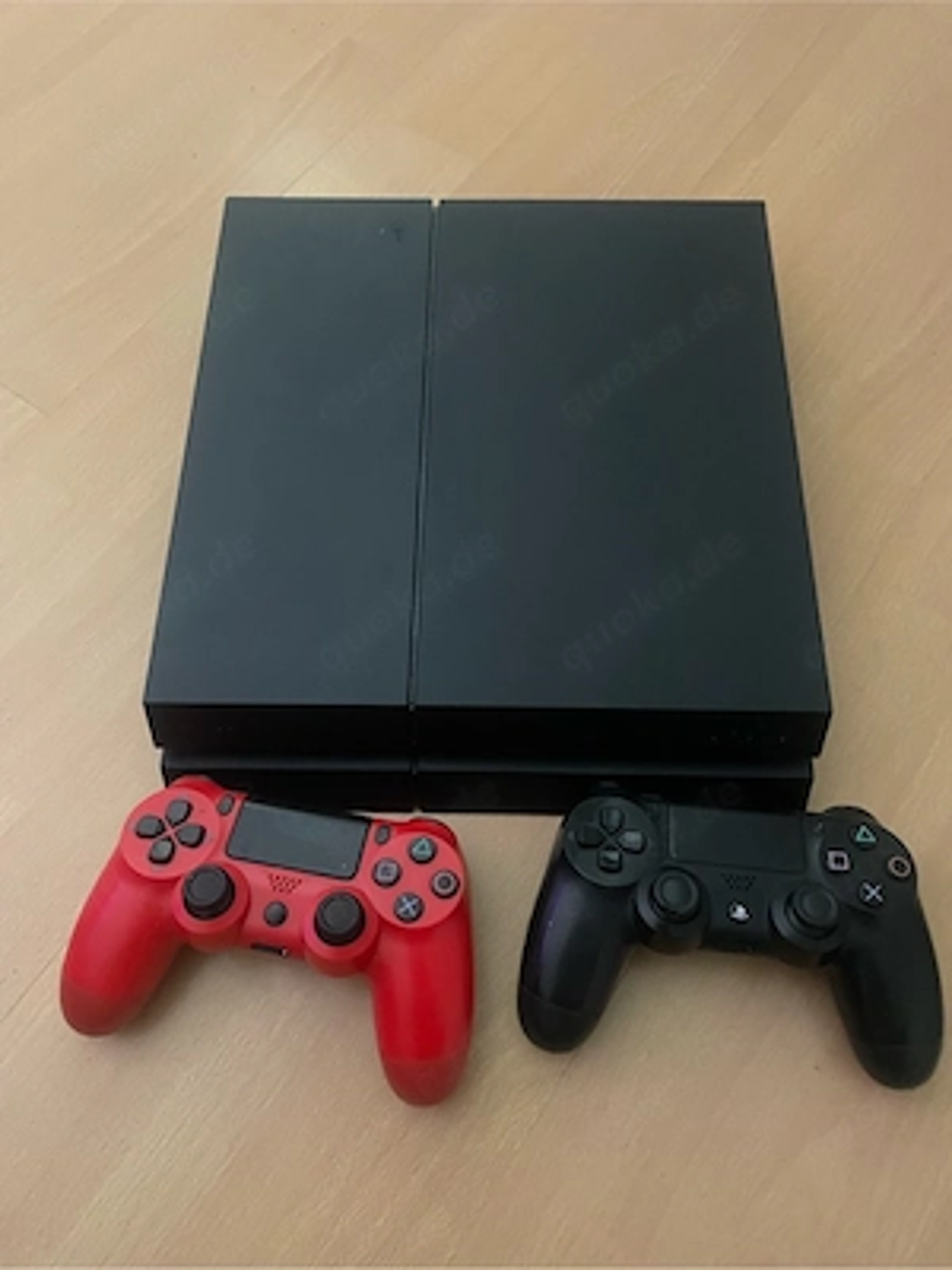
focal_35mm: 26
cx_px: 476
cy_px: 635
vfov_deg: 67.3
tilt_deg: -66.6
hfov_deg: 53.1
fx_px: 953
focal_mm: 4.2
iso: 1000
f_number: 1.6
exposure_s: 1/30
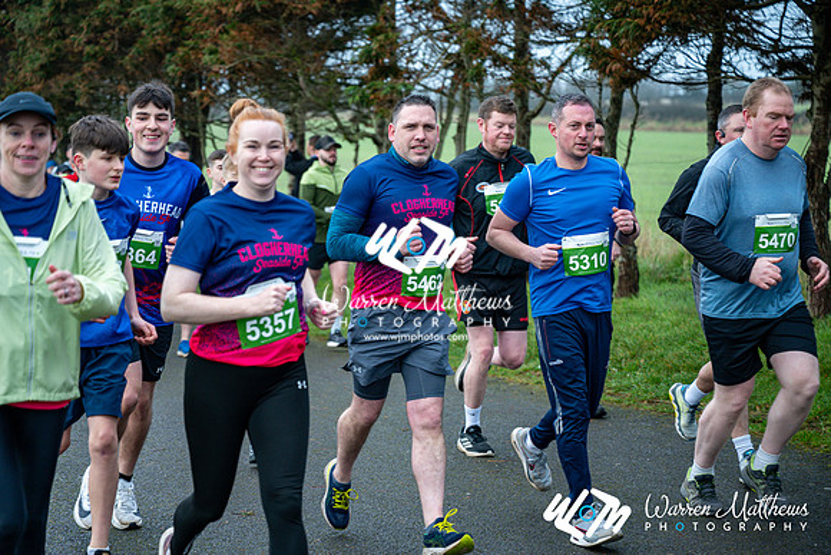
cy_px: 278
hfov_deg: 28.8
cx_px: 416
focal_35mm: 70
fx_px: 1616
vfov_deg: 19.5
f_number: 2.8
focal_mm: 70
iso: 500
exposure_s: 1/1250
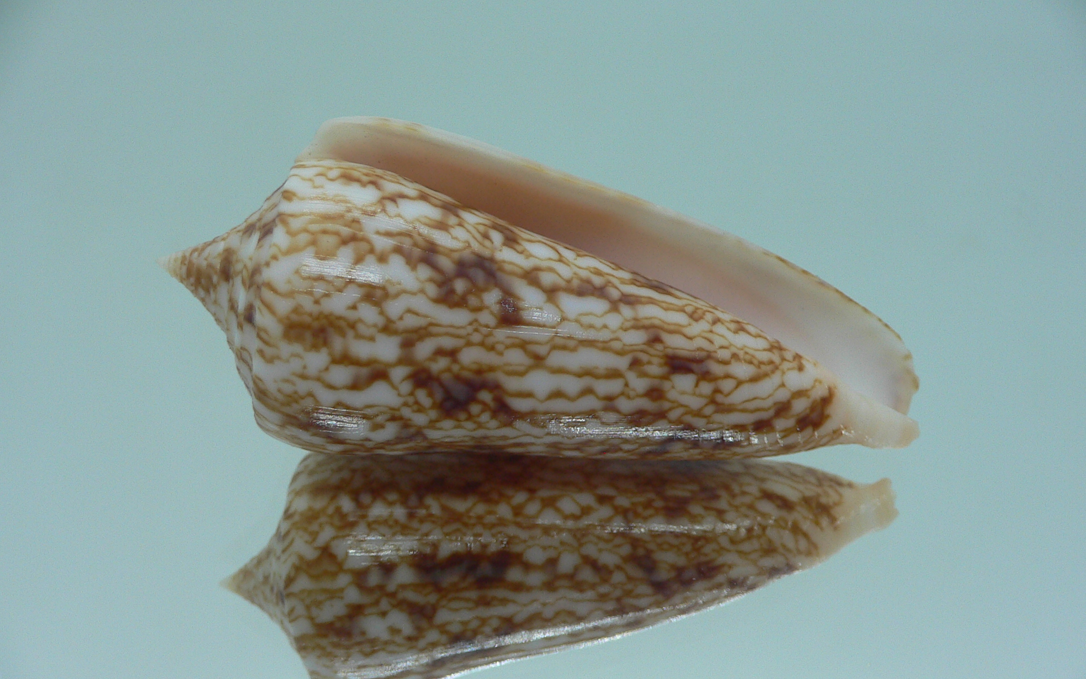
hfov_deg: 51.5
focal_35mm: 38
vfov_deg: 33.6
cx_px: 542
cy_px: 371
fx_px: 1125
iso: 80
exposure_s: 1/60
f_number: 2.8
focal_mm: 4.6
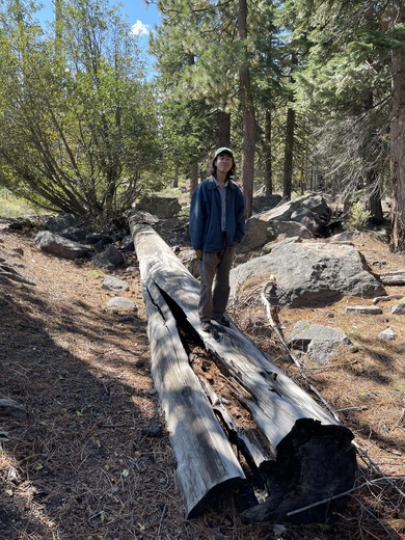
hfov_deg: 54.9
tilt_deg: -10.4
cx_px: 202
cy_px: 270
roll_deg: -1.7
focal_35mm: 25
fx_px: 390
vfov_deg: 69.4
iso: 32
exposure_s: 1/599
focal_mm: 5.1
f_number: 1.6
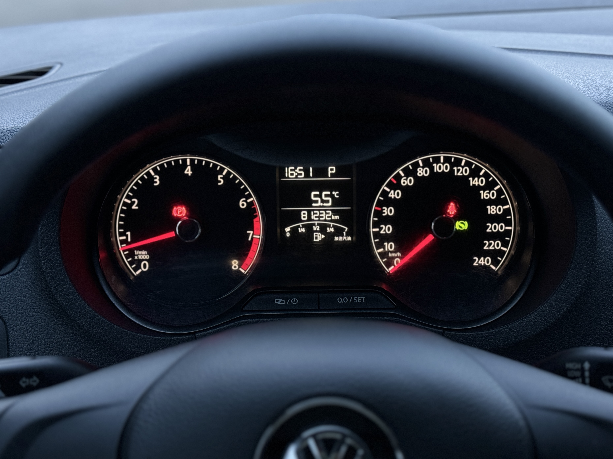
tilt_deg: -25.4
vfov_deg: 28.0
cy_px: 239
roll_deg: -0.3
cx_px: 327
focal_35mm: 52
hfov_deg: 36.8
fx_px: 921
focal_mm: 6.86
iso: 500
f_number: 1.78
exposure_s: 1/40
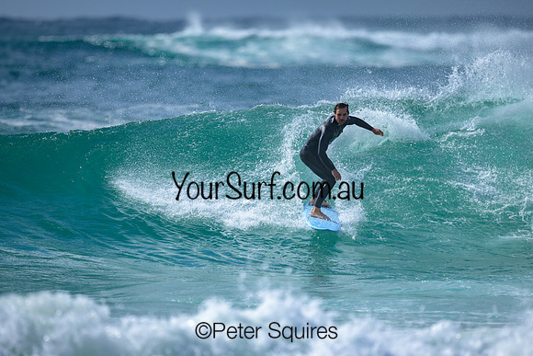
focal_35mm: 872
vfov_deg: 1.6
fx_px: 12908
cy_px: 166
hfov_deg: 2.4
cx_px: 288
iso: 200
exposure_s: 1/2000
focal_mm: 800
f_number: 6.3
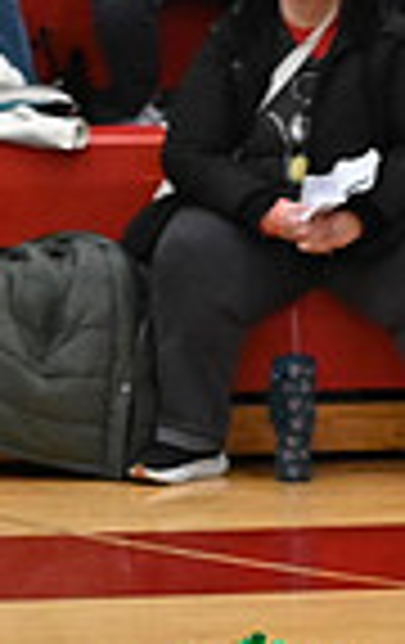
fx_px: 12599
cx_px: 1256
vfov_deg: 2.9
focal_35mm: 717
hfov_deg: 1.8
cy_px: 466
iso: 8000
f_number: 4
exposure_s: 1/400
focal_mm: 116
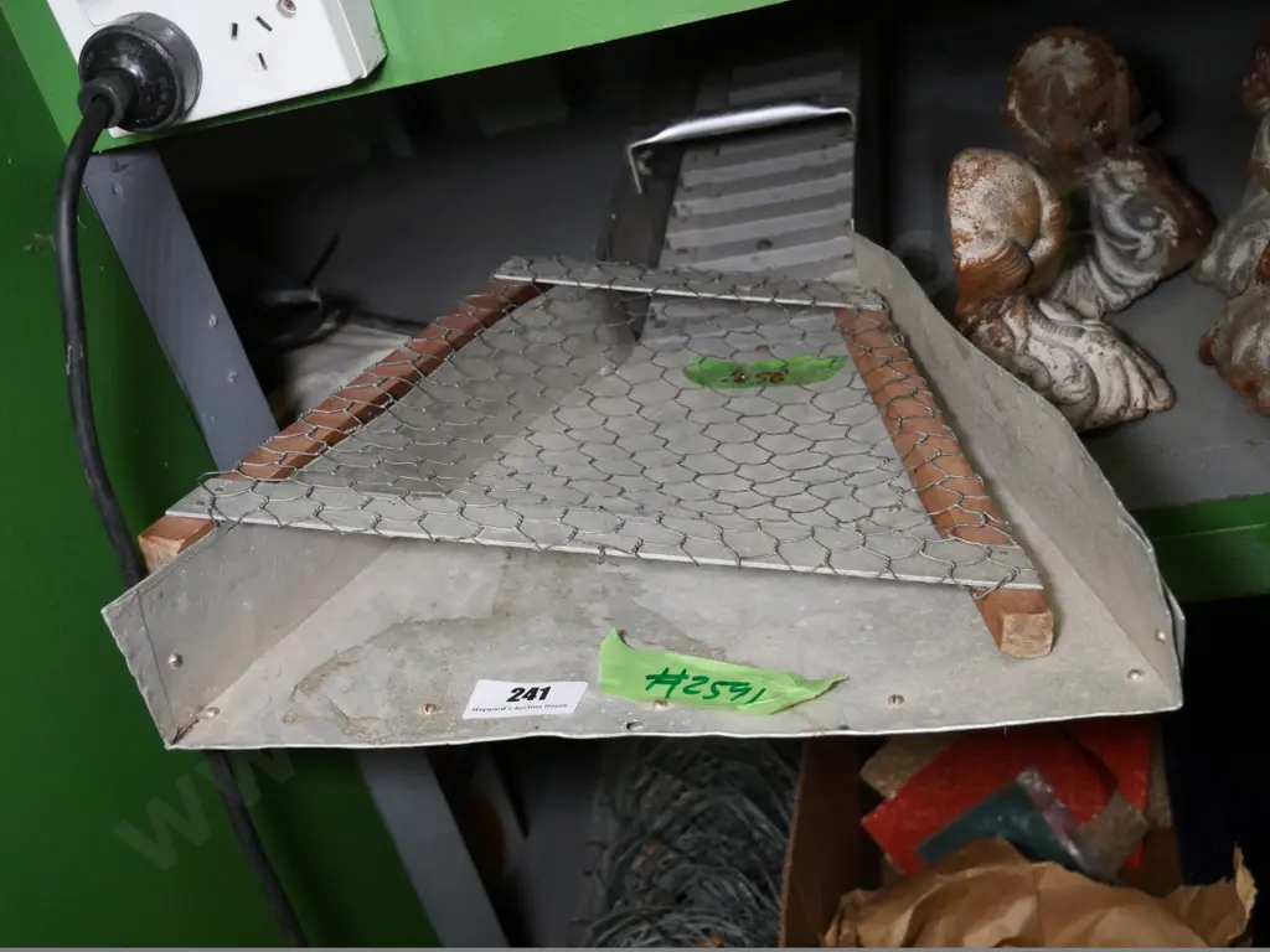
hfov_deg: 42.9
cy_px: 476
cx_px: 635
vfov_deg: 32.9
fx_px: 1614
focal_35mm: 44
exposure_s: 1/200
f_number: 4.5
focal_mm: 22
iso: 3200
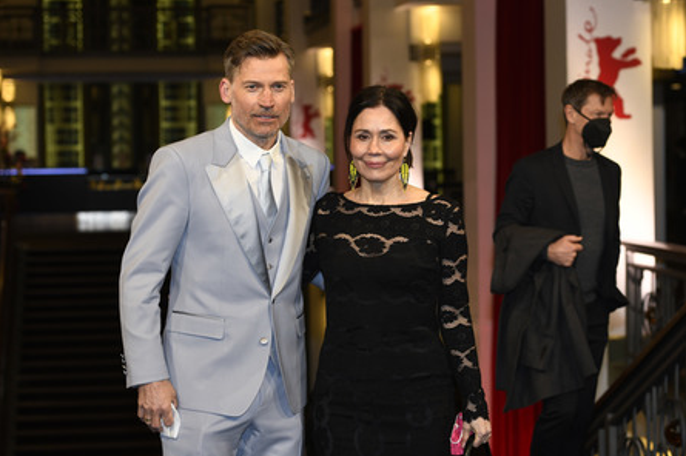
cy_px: 230
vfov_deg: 19.2
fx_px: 1352
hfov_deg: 28.5
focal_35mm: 71
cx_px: 346
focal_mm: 70
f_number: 4.5
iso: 1000
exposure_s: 1/320
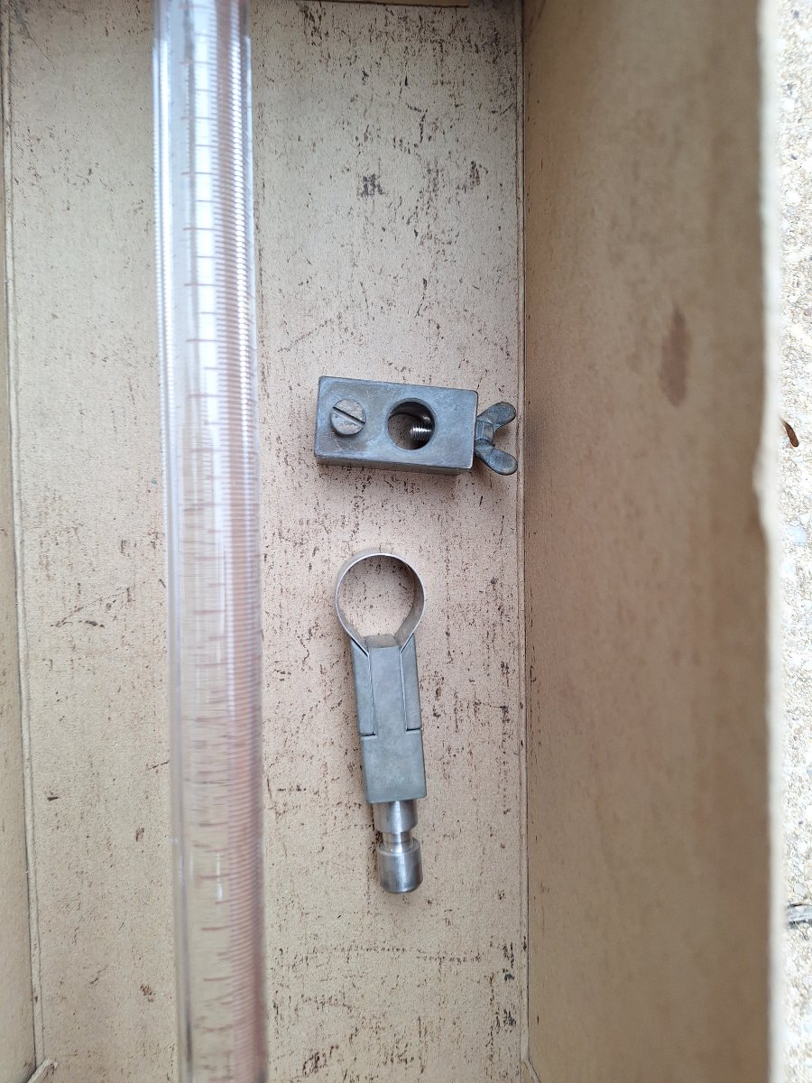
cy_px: 542
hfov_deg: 58.9
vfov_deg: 73.9
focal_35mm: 23
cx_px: 406
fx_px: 719
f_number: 1.8
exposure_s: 1/103
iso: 40
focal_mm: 5.54
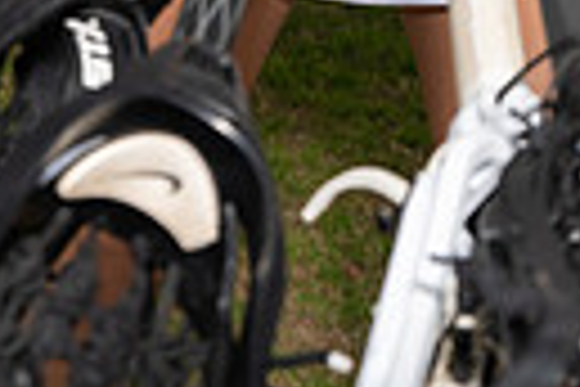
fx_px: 2690
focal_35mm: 167
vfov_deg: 7.6
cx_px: 504
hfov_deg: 12.2
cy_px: -572
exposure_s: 1/250
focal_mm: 48
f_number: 6.3
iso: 200
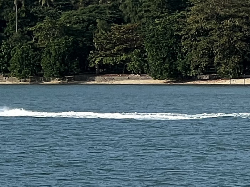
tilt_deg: +1.5
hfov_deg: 4.4
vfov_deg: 3.3
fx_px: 3220
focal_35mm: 446
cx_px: 390
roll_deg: +0.6
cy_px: -38
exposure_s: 1/595
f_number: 2.8
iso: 32
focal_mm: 9
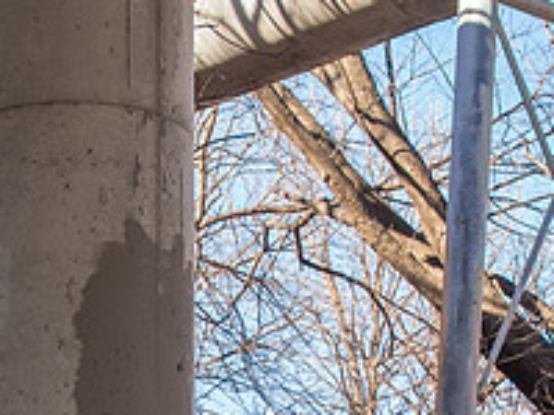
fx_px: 2433
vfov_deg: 9.7
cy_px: 432
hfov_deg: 13.0
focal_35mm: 152
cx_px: 150
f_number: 8
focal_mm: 25
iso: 800
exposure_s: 1/200
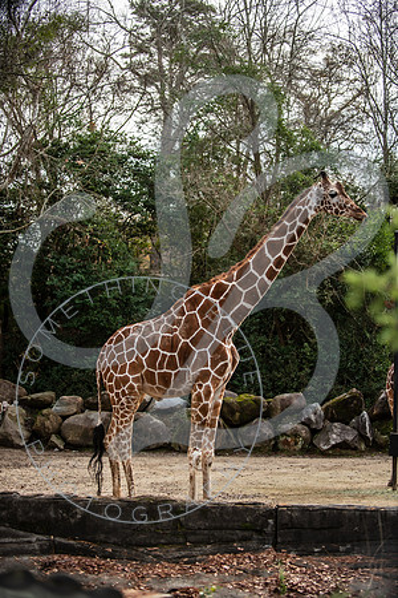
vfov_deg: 28.8
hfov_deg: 19.5
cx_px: 199
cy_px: 299
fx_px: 1161
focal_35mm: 70
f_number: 2.8
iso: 100
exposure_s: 1/400
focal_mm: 70
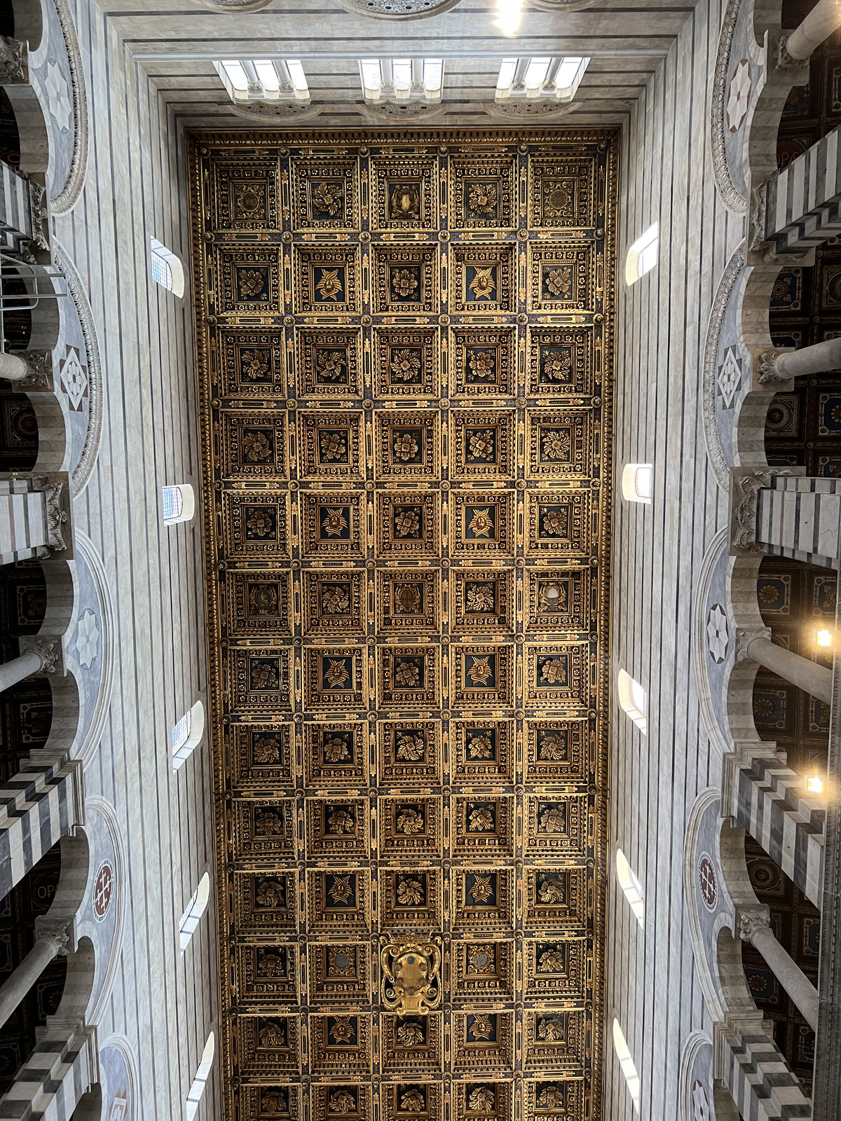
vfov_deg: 67.3
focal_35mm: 26
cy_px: 560
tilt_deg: +84.0
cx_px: 420
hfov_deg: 53.1
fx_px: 842
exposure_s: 1/82
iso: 125
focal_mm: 5.7
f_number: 1.5
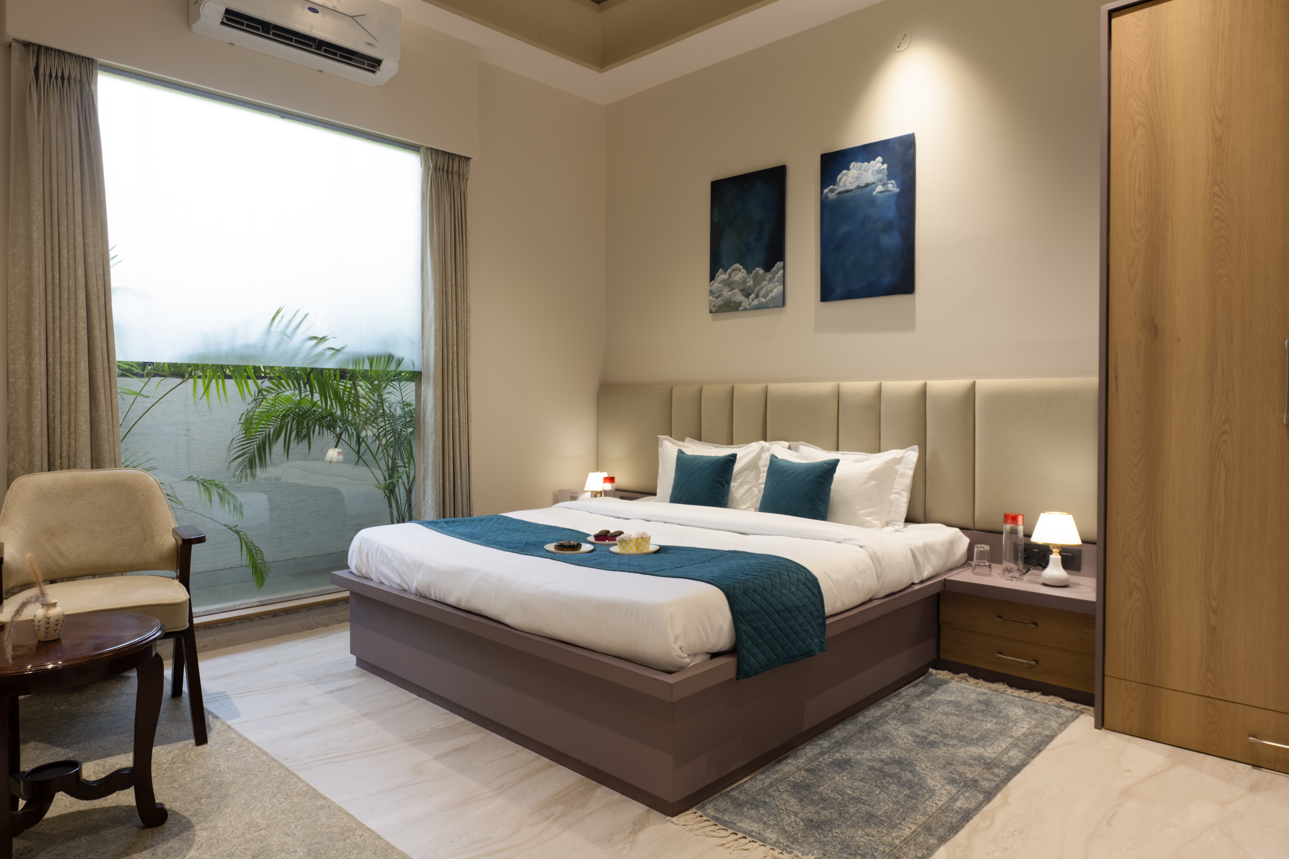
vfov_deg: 57.2
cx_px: 644
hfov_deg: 78.6
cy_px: 430
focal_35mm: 22
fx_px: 788
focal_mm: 22
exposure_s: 1/50
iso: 100
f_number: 10
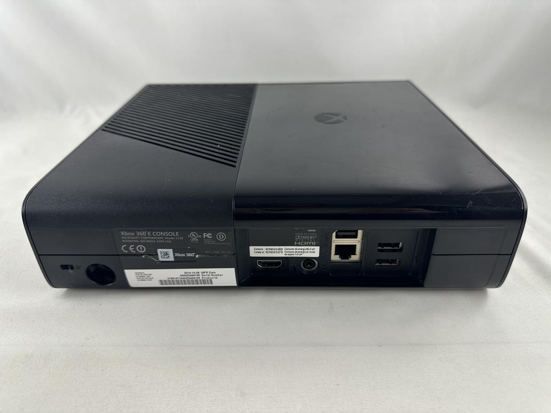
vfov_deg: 56.8
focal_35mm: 24
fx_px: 382
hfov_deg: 71.6
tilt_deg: -30.8
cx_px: 276
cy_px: 206
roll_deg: +0.8
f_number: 1.78
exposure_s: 1/100
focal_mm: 6.86
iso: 64
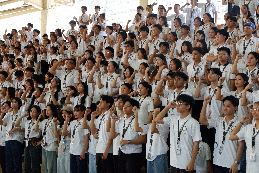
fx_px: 518
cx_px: 130
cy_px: 86
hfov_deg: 28.1
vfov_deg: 18.9
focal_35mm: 72
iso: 5000
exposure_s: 1/140
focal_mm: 48.4
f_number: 5.6
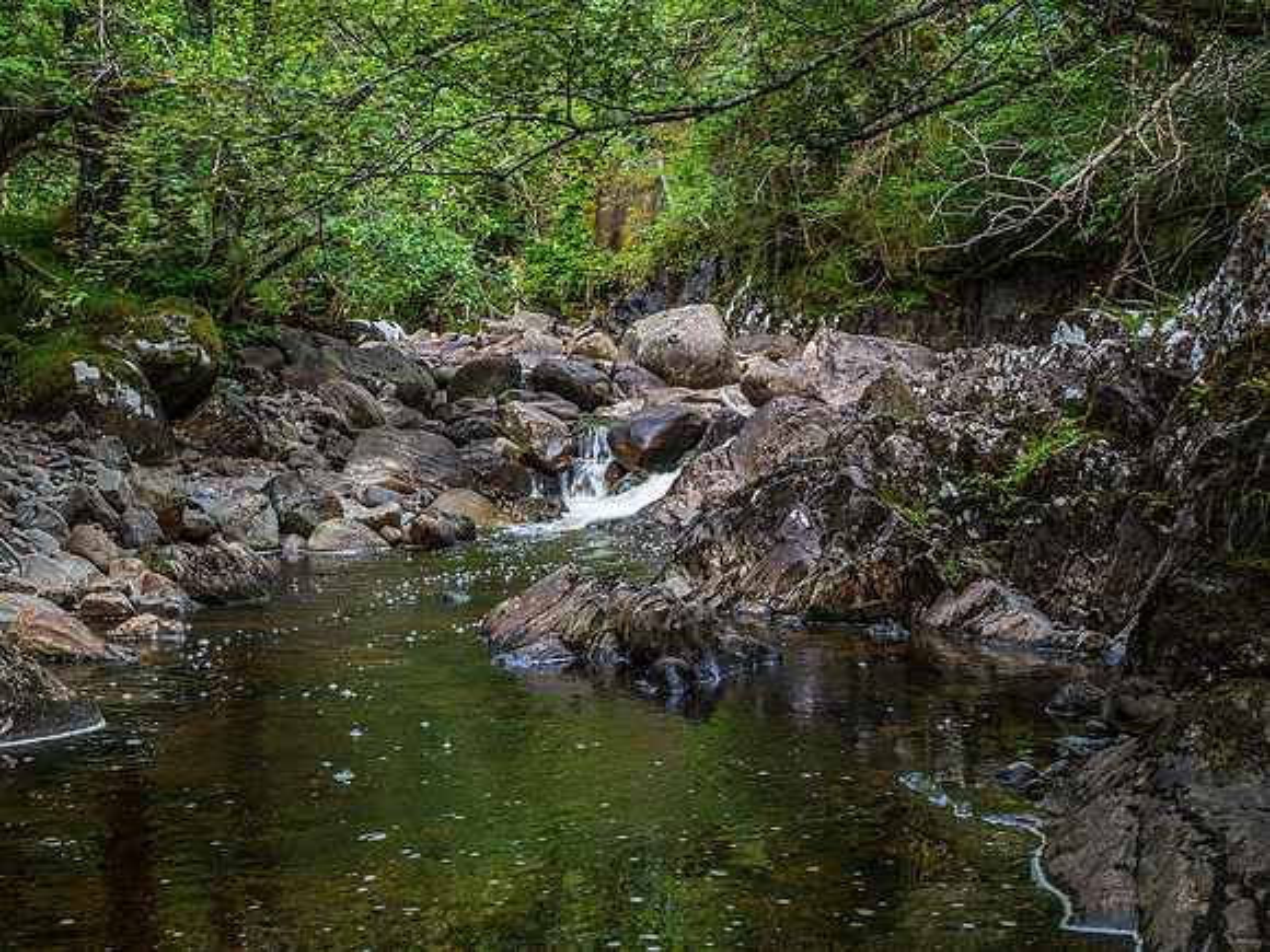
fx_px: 1834
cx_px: 635
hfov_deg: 38.2
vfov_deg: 29.1
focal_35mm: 50
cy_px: 476
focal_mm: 25
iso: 200
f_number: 7.1
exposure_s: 1/30
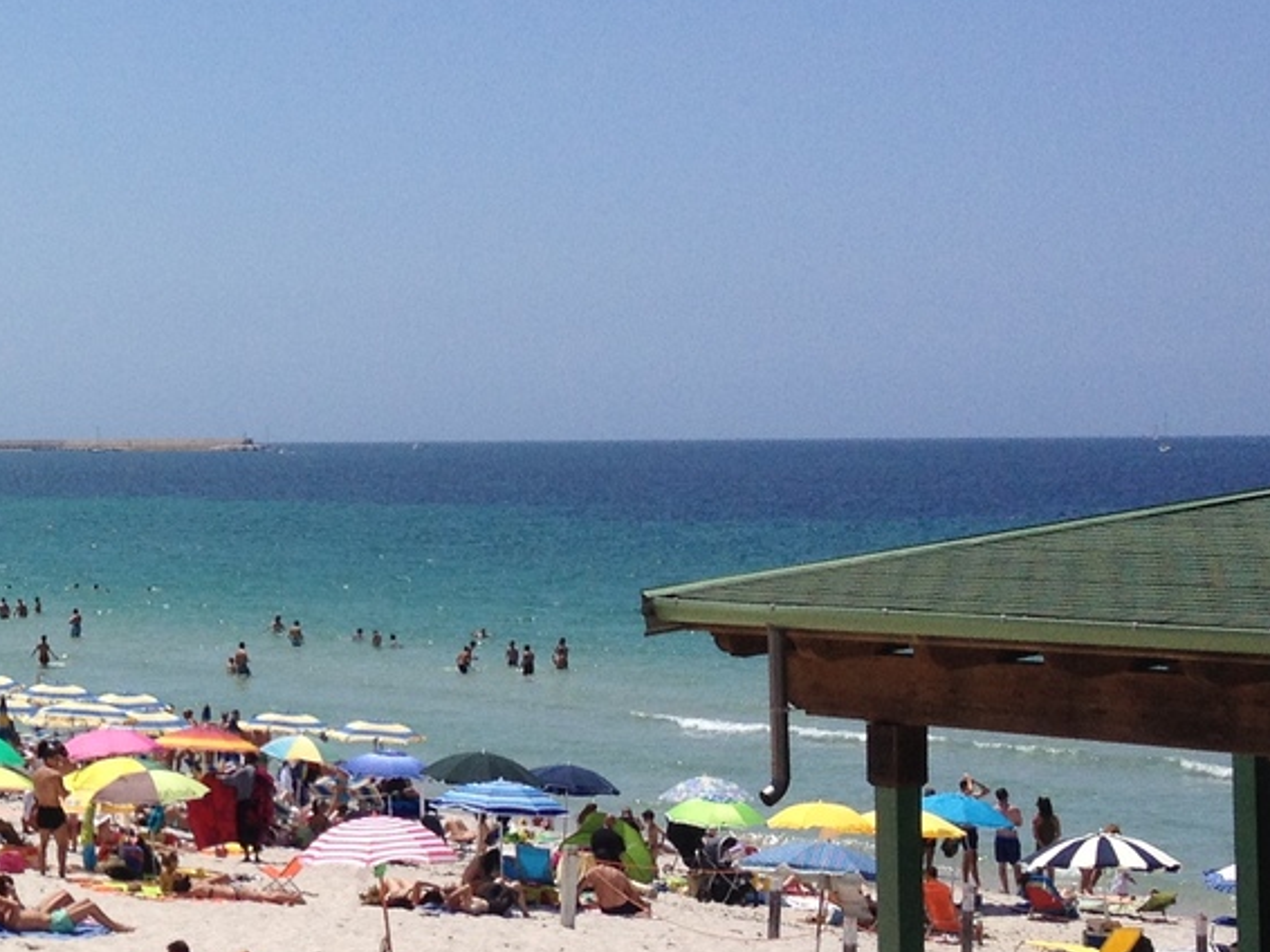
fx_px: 3631
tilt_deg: -2.2
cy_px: 388
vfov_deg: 14.9
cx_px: -231
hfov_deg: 18.8
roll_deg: +0.3
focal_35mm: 99
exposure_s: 1/3690
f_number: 2.4
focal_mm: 4.28
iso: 50
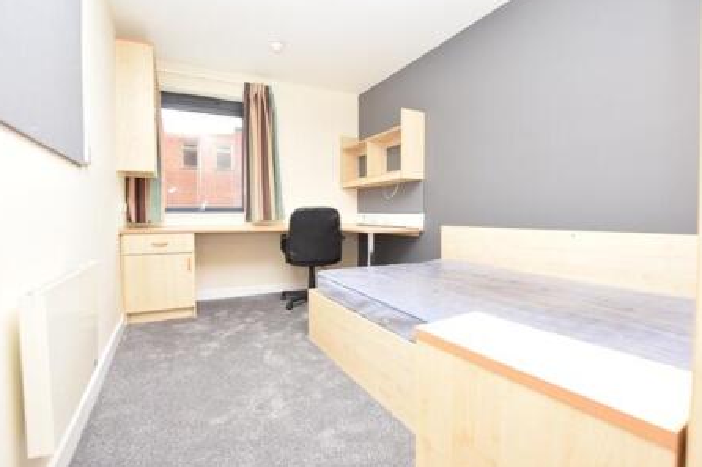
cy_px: 230
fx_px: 312
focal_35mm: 16
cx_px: 340
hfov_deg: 96.7
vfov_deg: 73.7
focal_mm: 10
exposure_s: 1/100
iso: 800
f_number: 5
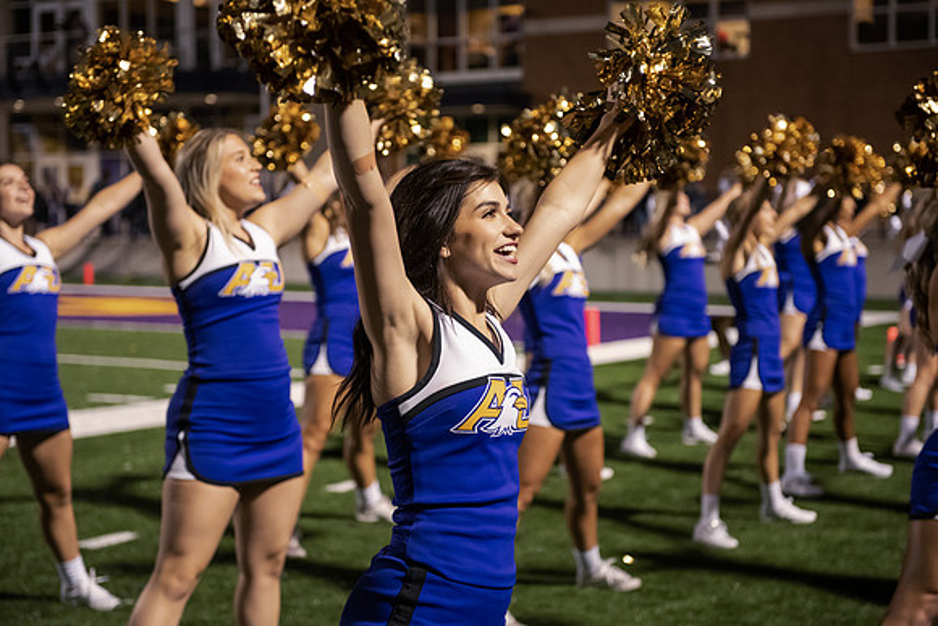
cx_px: 469
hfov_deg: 30.5
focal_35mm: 66
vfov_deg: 20.6
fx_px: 1720
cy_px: 313
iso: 5000
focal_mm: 66
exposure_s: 1/400
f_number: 3.5
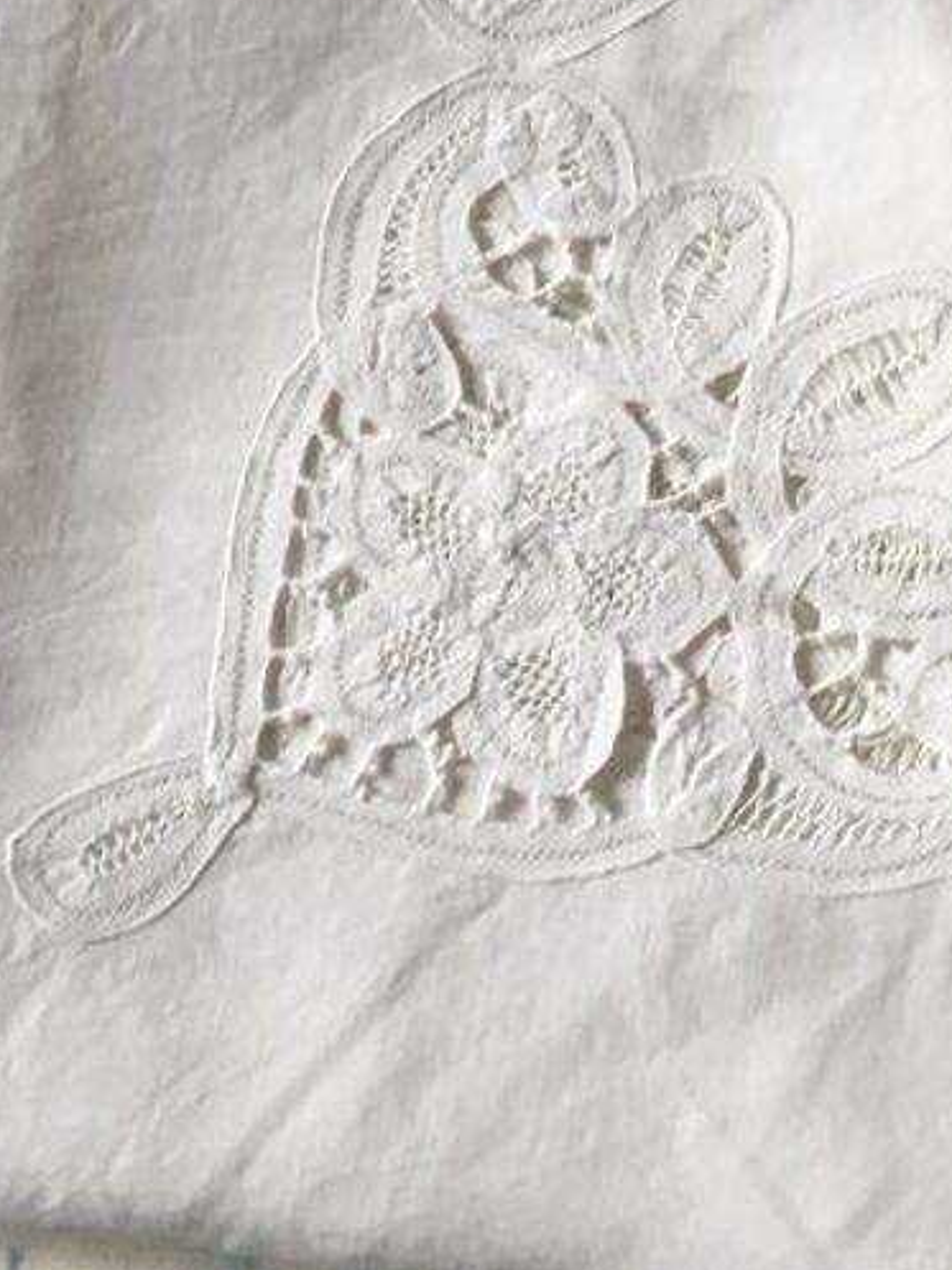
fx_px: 3046
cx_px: 674
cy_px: 231
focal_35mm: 83
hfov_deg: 17.7
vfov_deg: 23.2
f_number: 2.4
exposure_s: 1/100
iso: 40
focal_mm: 3.3
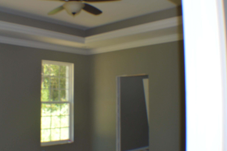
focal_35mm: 49
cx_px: 93
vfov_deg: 27.4
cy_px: 66
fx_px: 309
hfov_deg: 40.2
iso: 400
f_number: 4.2
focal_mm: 26
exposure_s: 1/100
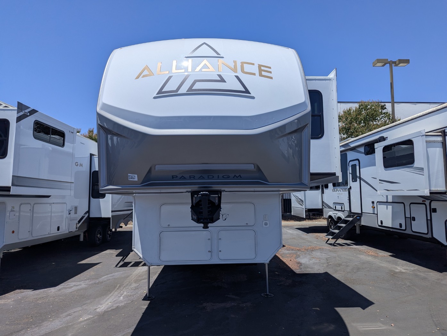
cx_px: 224
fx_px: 310
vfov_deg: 56.9
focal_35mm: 24
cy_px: 168
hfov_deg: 71.5
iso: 49
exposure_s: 1/4348
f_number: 1.85
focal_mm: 6.81
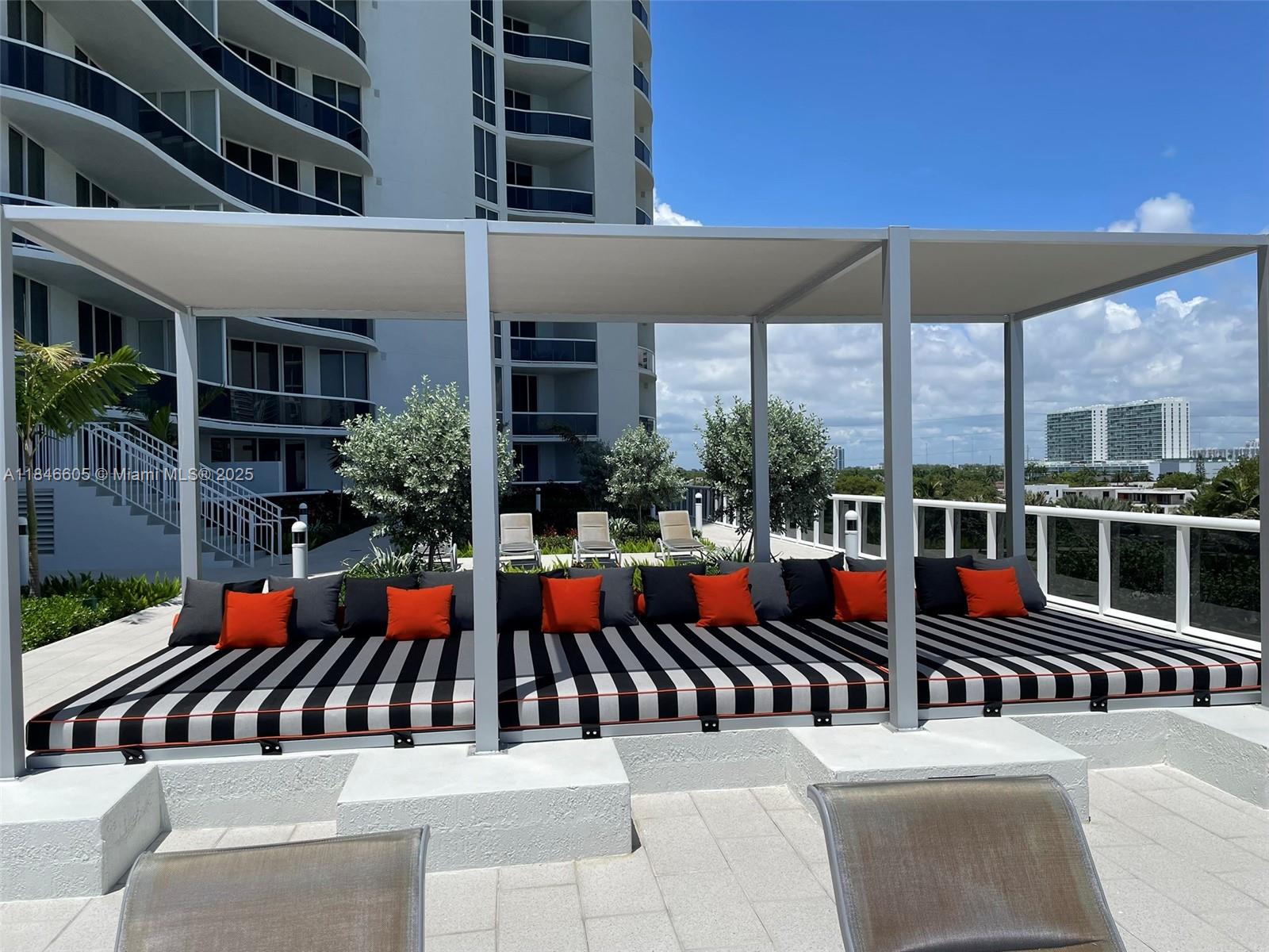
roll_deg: +2.5
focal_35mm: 26
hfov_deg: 67.3
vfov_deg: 53.1
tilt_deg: -0.5
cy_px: 476
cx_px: 634
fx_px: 953
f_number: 1.6
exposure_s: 1/5556
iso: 32
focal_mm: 4.2
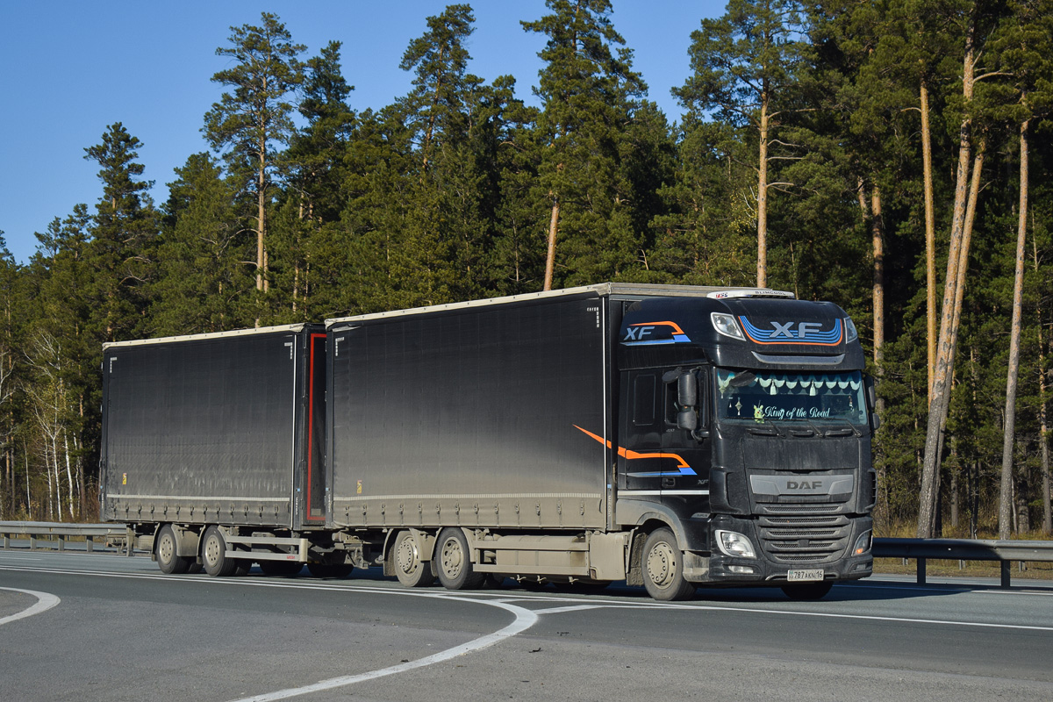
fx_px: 2413
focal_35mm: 82
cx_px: 526
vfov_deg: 16.6
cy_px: 351
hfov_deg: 24.6
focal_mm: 55
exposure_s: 1/1600
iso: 200
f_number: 7.1
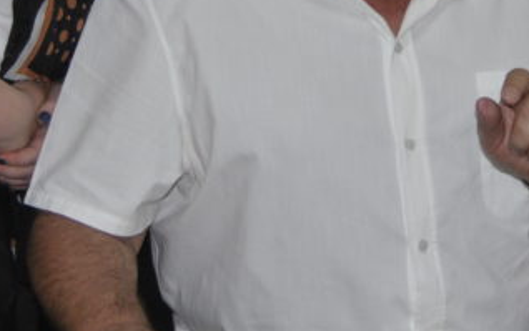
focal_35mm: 138
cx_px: 301
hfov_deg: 15.1
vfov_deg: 9.4
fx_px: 1990
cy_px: -41
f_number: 4
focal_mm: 28
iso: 200
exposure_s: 1/60
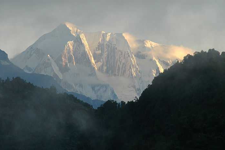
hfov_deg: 6.2
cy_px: 75
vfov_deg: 4.1
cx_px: 113
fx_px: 2081
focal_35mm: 333
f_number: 10
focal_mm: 220
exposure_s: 1/60
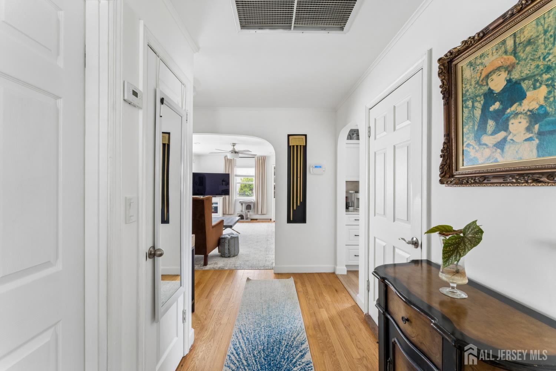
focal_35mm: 14
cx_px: 278
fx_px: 216
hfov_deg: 104.3
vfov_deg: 81.2
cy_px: 186
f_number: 13
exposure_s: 1/2
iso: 400
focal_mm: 14
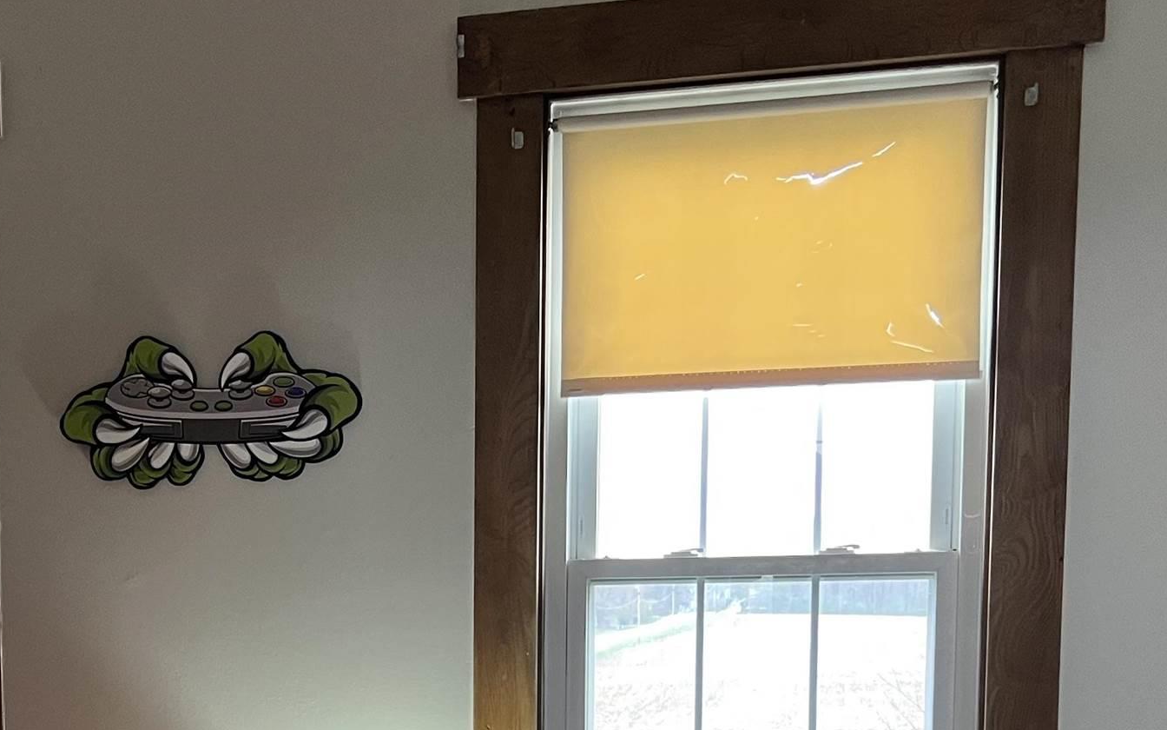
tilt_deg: -7.3
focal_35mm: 63
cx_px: 237
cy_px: 816
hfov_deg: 31.6
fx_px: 2004
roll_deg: +0.9
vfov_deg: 19.7
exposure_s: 1/60
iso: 100
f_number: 1.5
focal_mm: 5.7
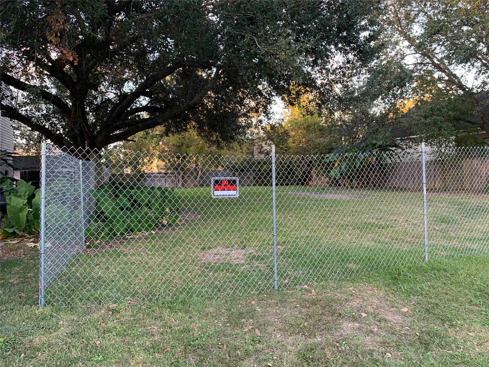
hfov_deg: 67.3
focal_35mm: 26
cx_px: 244
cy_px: 184
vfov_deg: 53.1
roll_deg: +1.3
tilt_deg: -1.3
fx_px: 367
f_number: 1.8
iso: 100
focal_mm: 4.25
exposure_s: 1/120
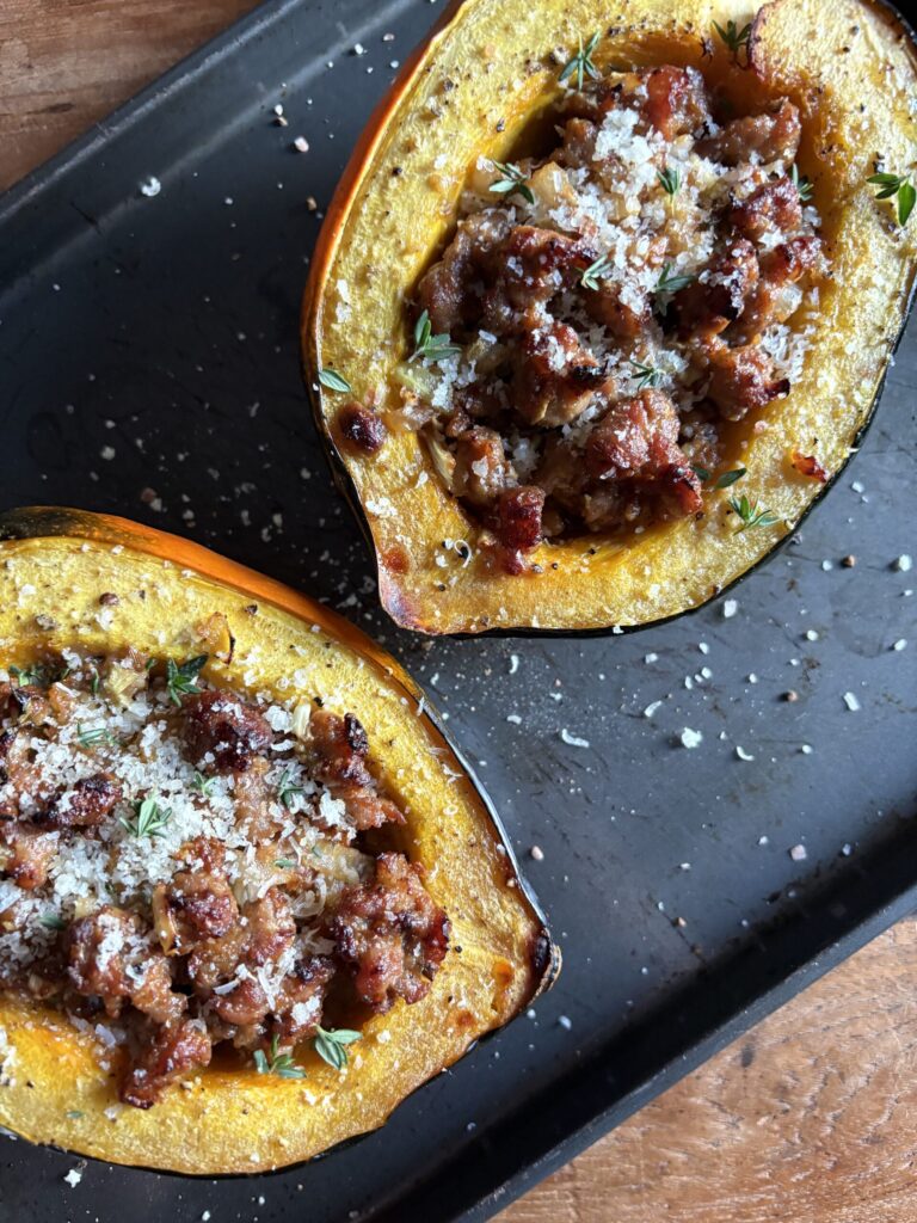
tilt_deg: -88.1
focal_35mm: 26
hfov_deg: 53.1
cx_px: 458
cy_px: 612
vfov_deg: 67.3
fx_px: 918
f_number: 1.6
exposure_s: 1/60
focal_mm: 5.96
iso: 400
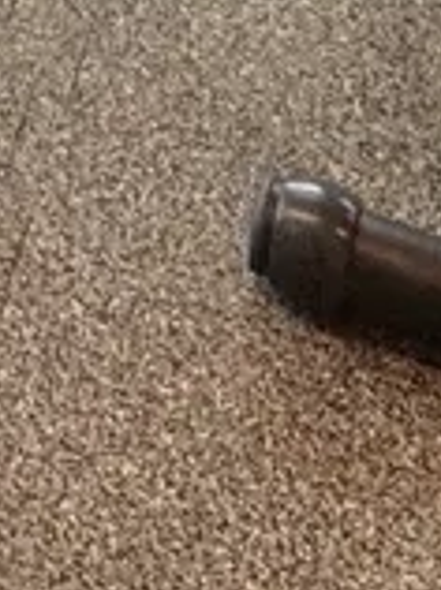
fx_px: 2419
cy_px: -1273
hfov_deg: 9.8
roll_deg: +1.1
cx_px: -404
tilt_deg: -18.1
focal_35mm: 142
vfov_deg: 9.8
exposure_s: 1/120
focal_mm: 2.22
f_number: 2.2
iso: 160
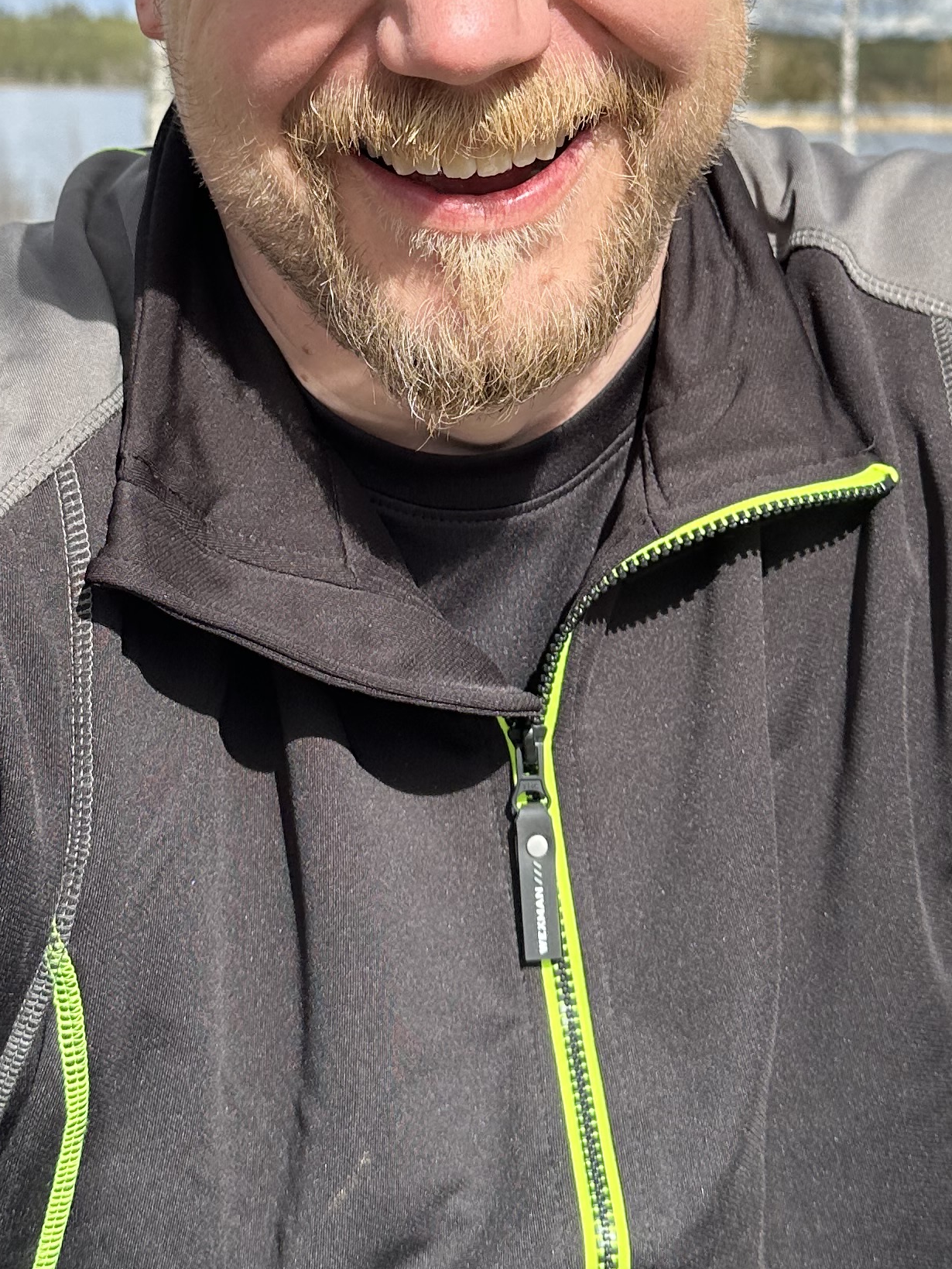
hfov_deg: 24.8
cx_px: 457
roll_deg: -1.2
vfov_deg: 32.1
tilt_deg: -6.6
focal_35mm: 59
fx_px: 2163
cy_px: 312
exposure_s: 1/3155
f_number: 1.78
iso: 80
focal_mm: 6.86
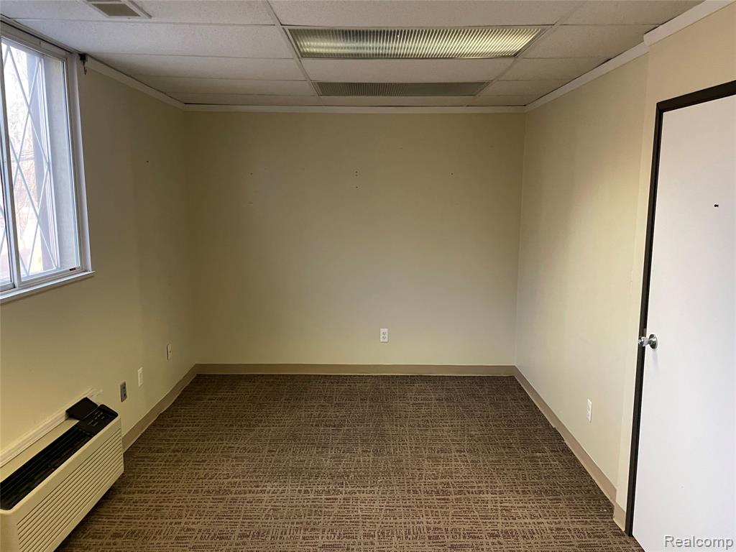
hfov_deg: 67.3
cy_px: 276
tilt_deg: -7.6
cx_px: 368
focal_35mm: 26
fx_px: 553
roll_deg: +0.5
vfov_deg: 53.1
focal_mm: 4.2
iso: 400
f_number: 1.6
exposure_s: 1/40
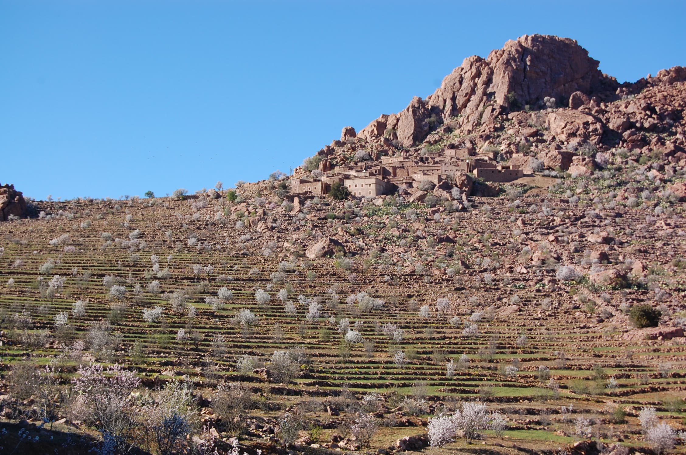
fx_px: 1370
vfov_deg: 18.9
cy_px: 228
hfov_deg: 28.1
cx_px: 343
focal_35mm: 72
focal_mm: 48
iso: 200
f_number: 8
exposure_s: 1/250
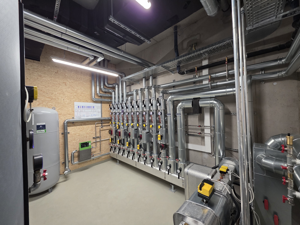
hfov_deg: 106.2
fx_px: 113
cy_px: 112
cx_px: 150
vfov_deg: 89.9
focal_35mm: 13
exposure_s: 1/100
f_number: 1.9
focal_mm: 2.2
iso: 200
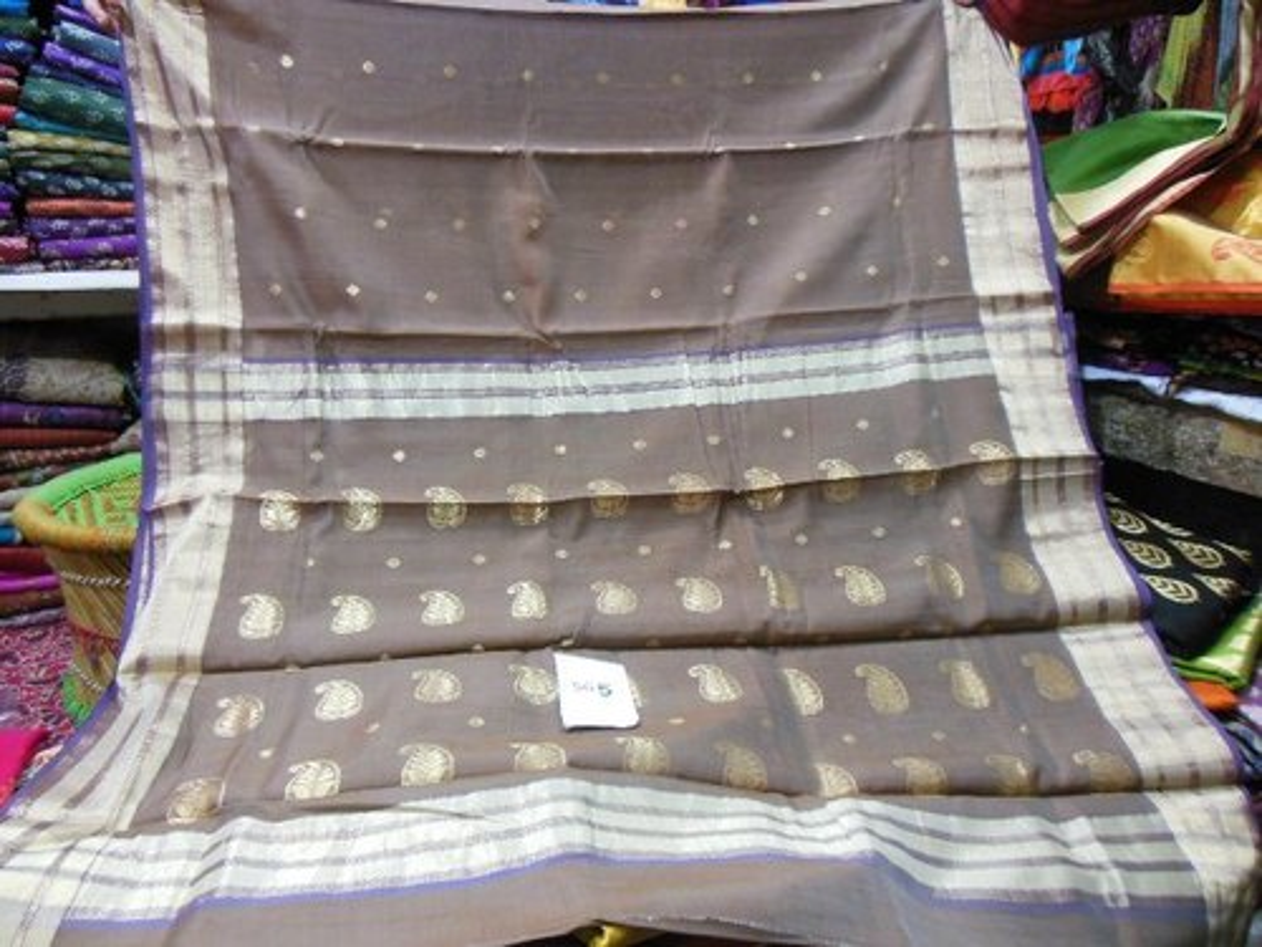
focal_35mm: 25
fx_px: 911
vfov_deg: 54.9
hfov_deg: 69.4
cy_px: 474
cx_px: 631
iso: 400
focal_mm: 4.5
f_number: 3.2
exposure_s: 1/20
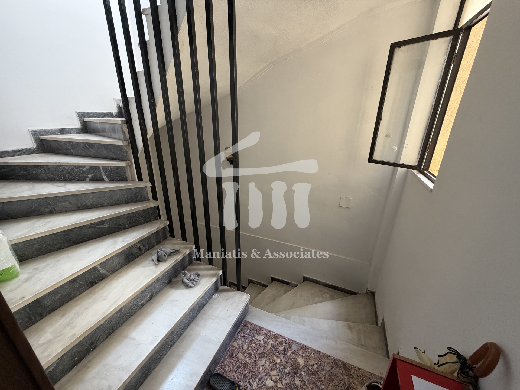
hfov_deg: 102.1
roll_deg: -0.8
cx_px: 260
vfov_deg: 85.7
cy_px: 195
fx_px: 210
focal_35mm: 14
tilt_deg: -21.0
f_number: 2.2
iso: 320
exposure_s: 1/121
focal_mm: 2.22
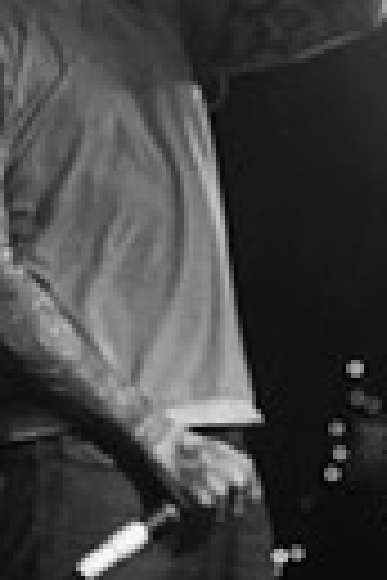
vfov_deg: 11.2
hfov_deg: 7.5
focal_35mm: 183
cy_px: 499
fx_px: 2946
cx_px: 25
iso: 800
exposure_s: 1/80
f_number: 3.2
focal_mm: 35
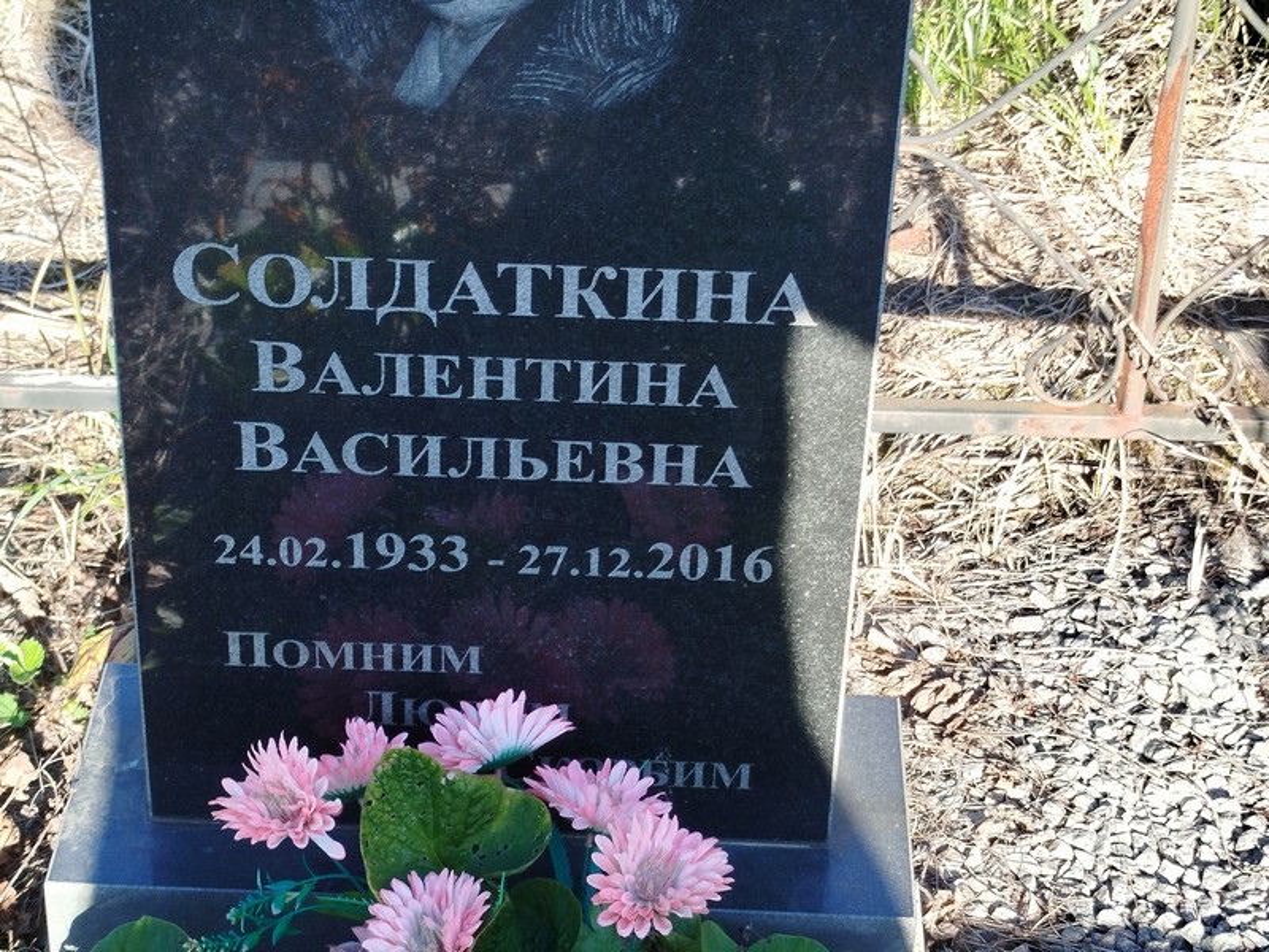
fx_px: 880
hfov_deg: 71.6
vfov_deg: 56.8
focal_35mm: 24
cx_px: 634
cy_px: 476
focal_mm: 5.31
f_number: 1.7
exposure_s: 1/123
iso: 50
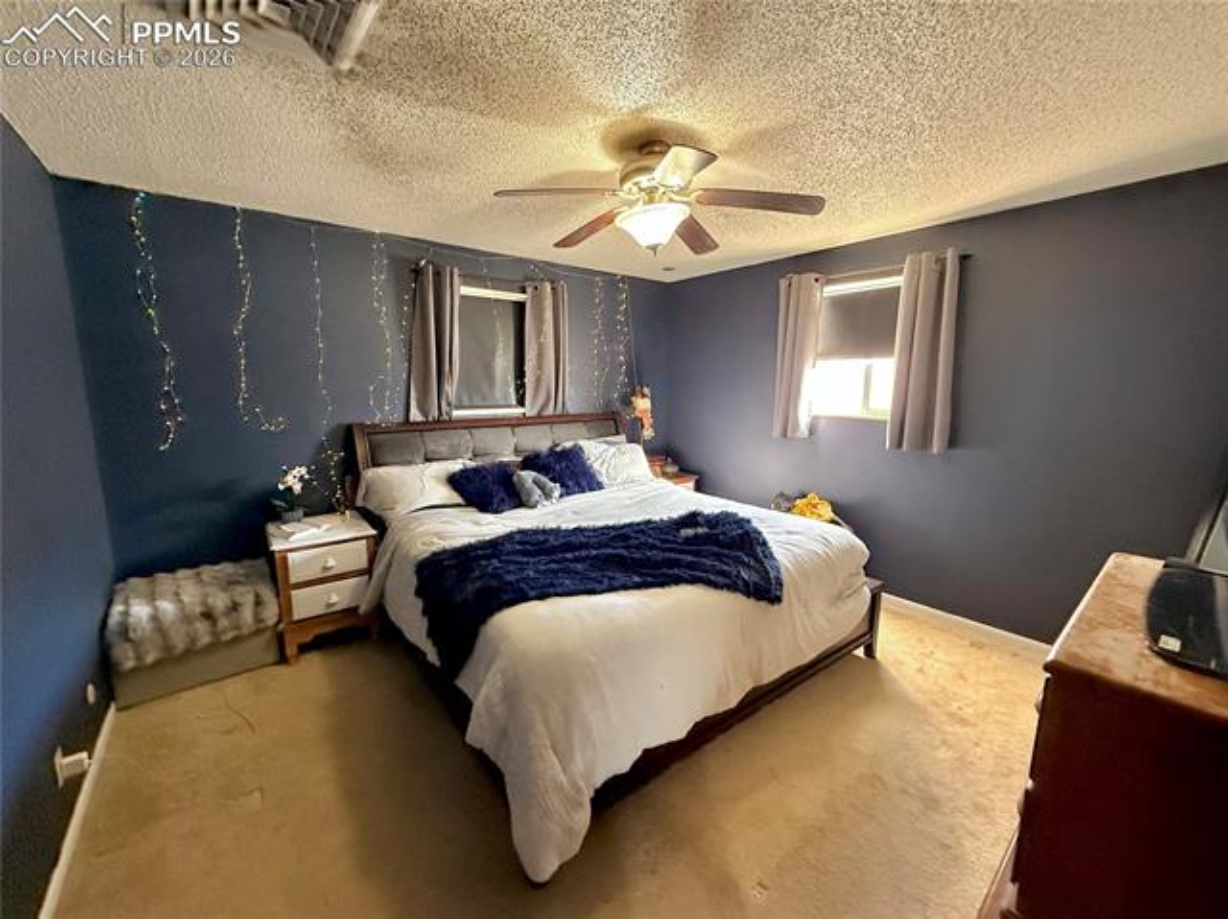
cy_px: 460
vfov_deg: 85.6
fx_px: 496
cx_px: 614
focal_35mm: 14
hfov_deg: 102.1
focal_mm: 2.22
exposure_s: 1/60
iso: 800
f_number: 2.2
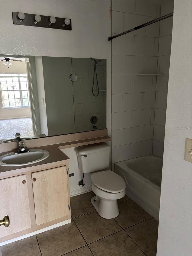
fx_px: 192
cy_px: 128
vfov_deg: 67.3
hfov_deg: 53.1
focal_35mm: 26
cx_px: 96
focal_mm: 5.96
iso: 640
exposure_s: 1/33
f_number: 1.6
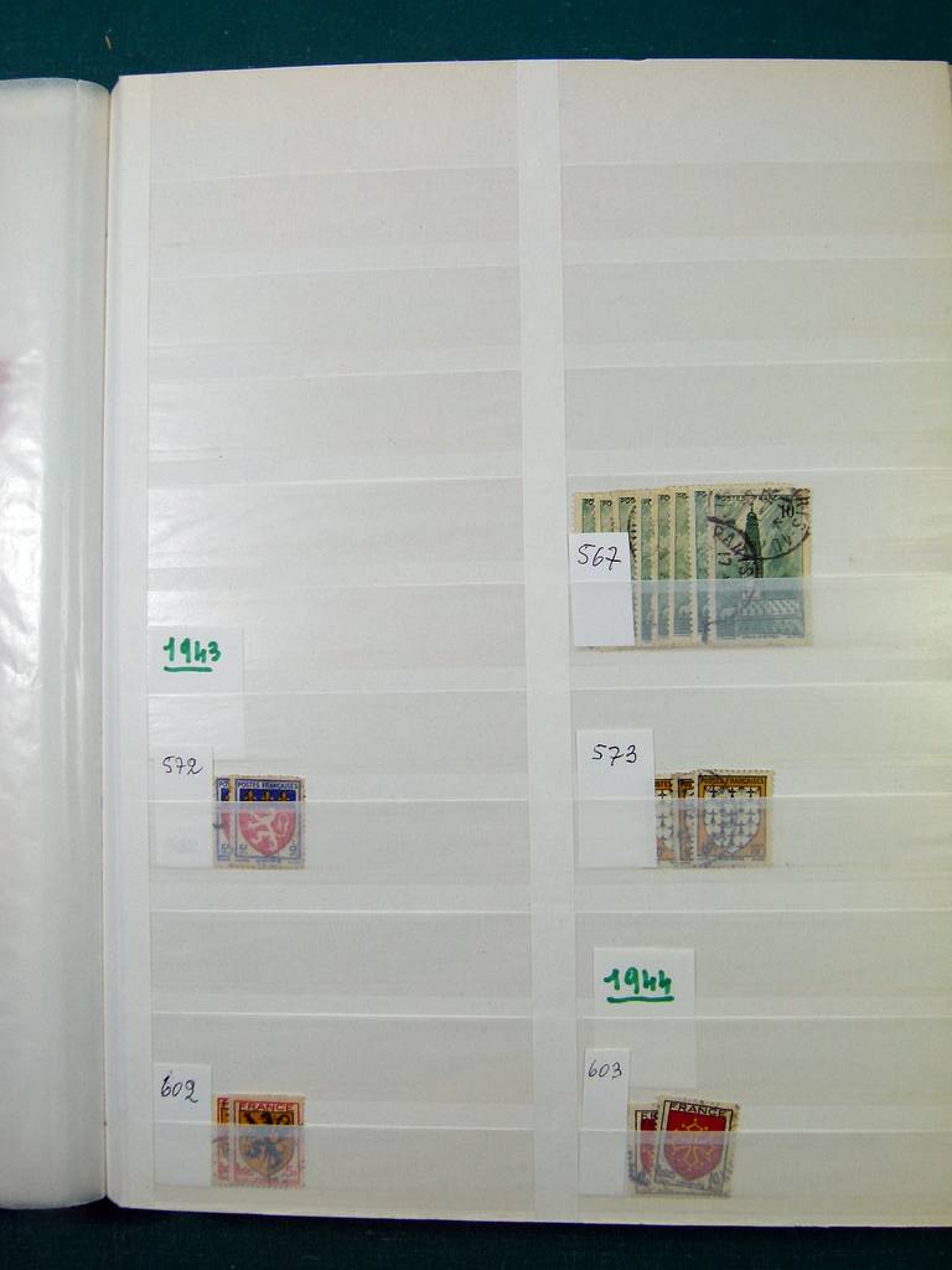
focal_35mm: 31
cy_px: 635
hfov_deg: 45.4
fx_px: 1137
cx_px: 476
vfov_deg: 58.4
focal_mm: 5.6
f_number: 4
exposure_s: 1/200
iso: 100
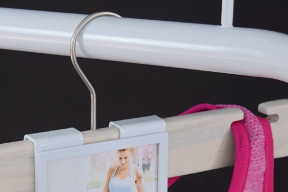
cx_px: 87
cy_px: 158
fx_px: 1088
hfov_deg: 15.0
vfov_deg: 10.1
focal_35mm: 136
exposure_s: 1/60
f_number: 5
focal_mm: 40
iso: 720
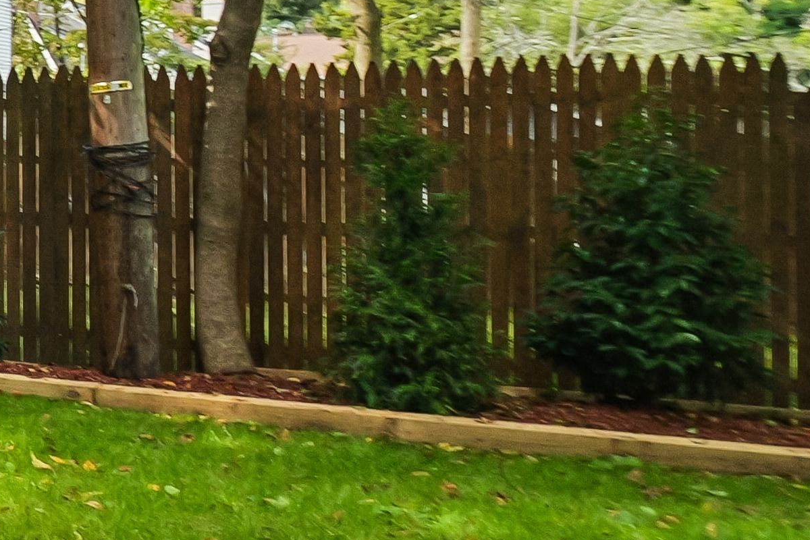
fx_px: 2700
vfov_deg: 11.4
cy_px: 105
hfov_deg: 13.1
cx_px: -1093
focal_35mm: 120
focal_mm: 24
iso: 640
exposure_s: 1/320
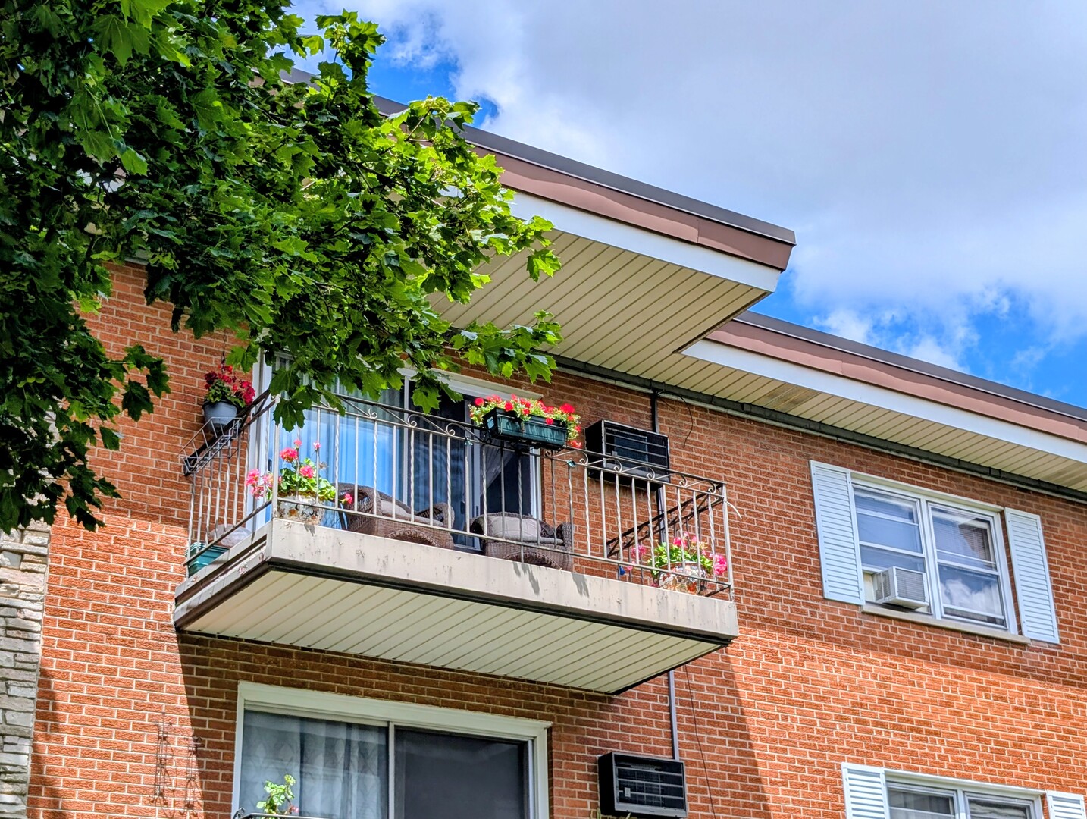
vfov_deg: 29.8
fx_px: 1541
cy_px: 410
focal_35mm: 49
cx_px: 544
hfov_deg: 38.9
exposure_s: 1/1147
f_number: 1.68
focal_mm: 6.9
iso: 20
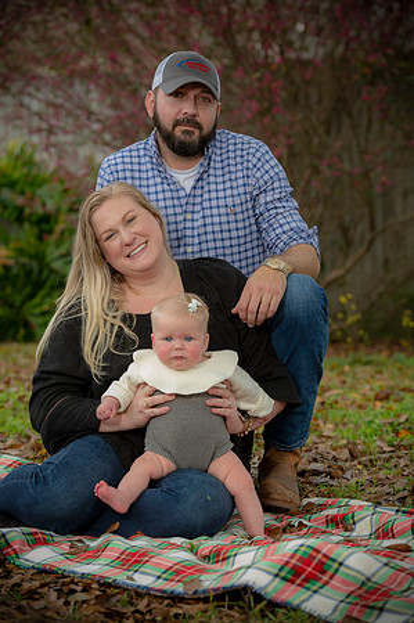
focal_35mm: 110
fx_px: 1902
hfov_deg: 12.4
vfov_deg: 18.6
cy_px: 312
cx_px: 207
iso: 160
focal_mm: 110
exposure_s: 1/200
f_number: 5
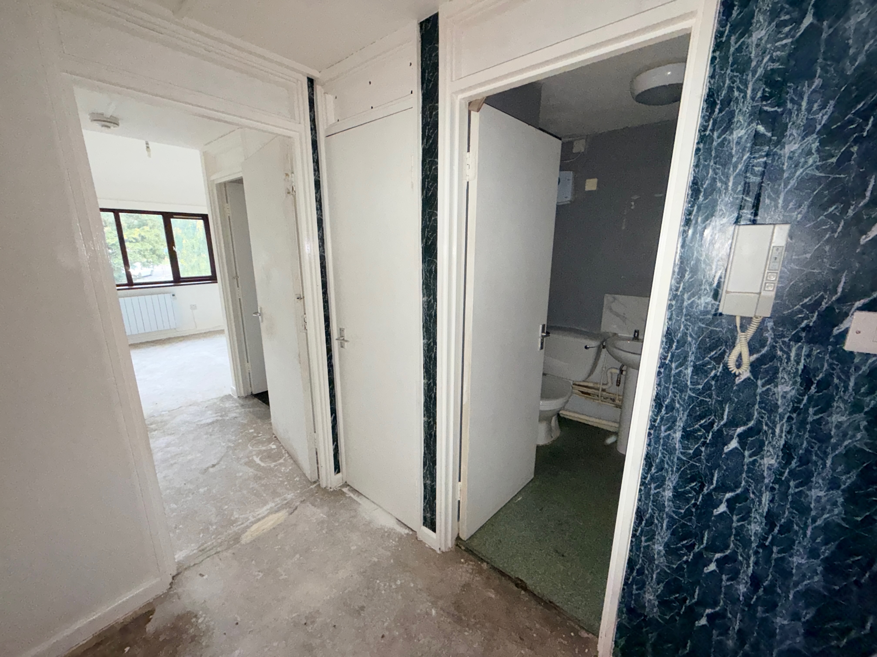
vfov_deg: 85.7
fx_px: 355
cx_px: 438
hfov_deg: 102.1
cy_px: 328
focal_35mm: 14
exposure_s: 1/54
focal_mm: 2.22
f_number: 2.2
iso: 500
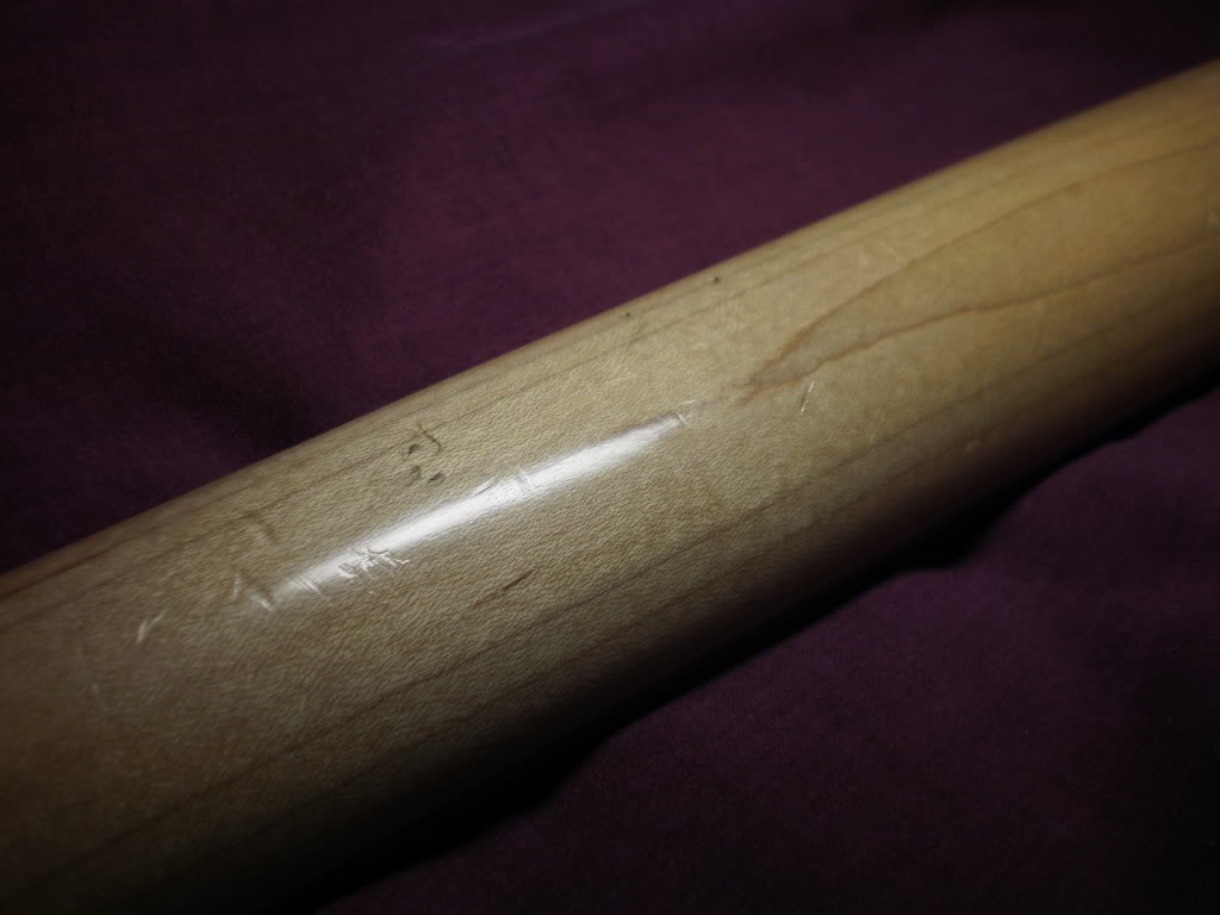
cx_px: 610
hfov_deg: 42.1
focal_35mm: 45
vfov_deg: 32.2
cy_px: 458
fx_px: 1586
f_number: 3.5
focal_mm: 7.4
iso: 100
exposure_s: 1/125
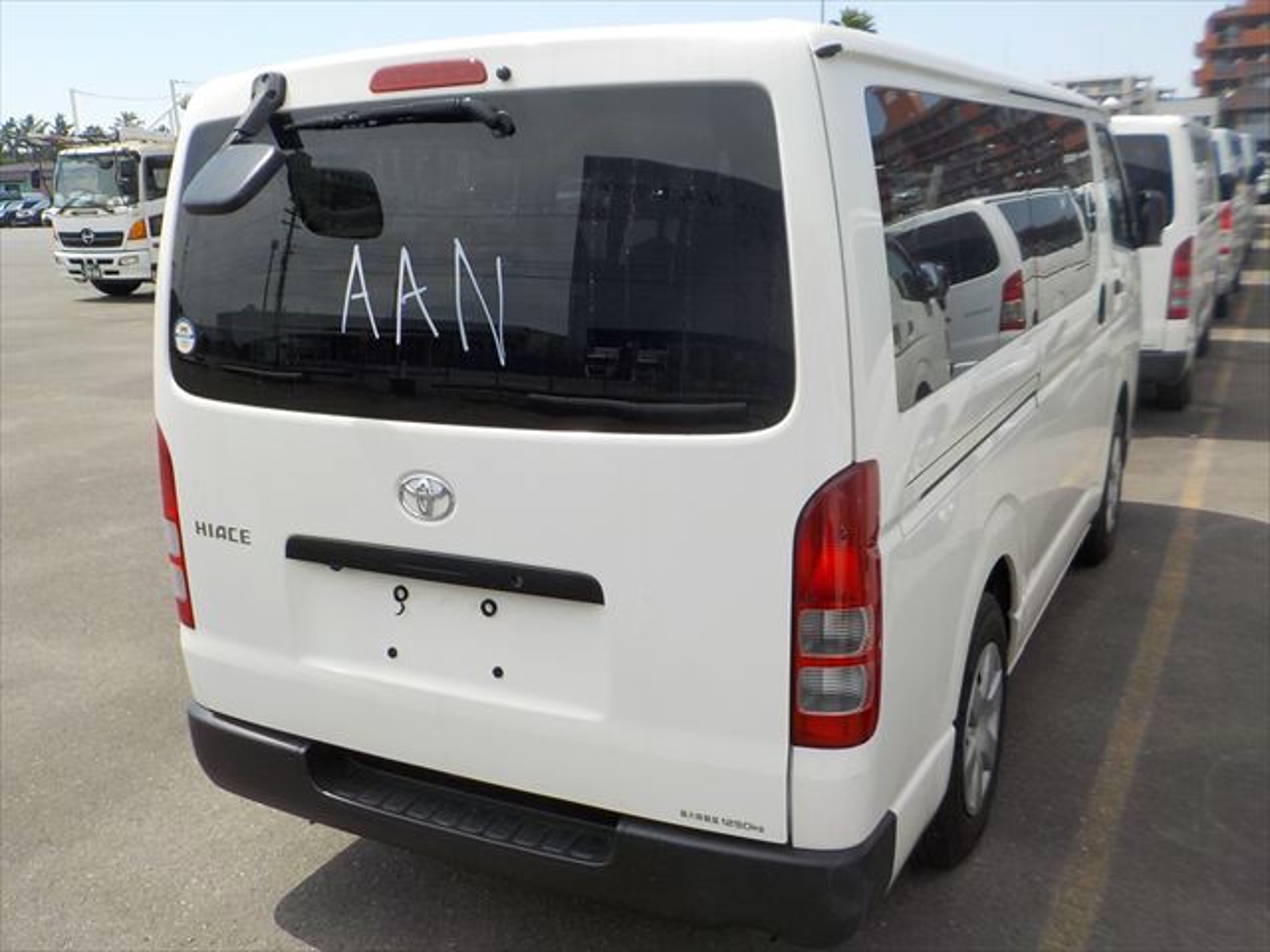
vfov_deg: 46.8
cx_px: 635
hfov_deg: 60.0
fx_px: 1101
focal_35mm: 30
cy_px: 476
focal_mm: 4.1
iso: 125
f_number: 3.3
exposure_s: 1/1000
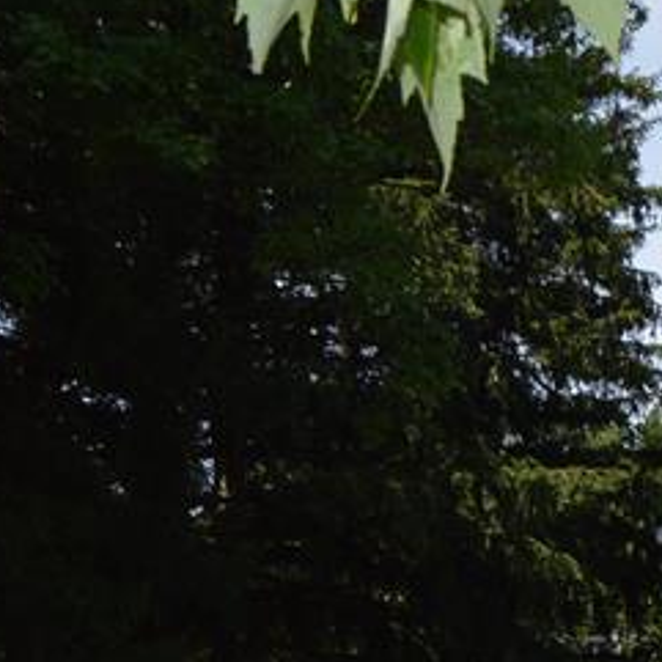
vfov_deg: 15.4
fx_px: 2356
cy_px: 783
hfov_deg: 13.3
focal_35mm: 109
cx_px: 1411
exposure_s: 1/200
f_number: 9
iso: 100
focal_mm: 19
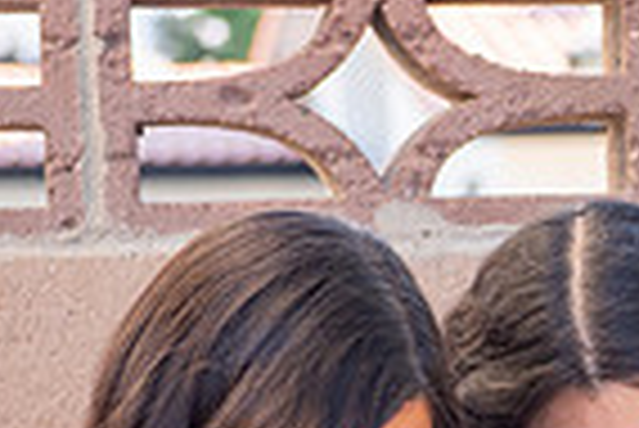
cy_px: 714
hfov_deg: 7.1
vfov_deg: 4.8
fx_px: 5064
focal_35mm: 285
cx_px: 1066
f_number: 5
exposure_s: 1/200
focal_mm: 70
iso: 400
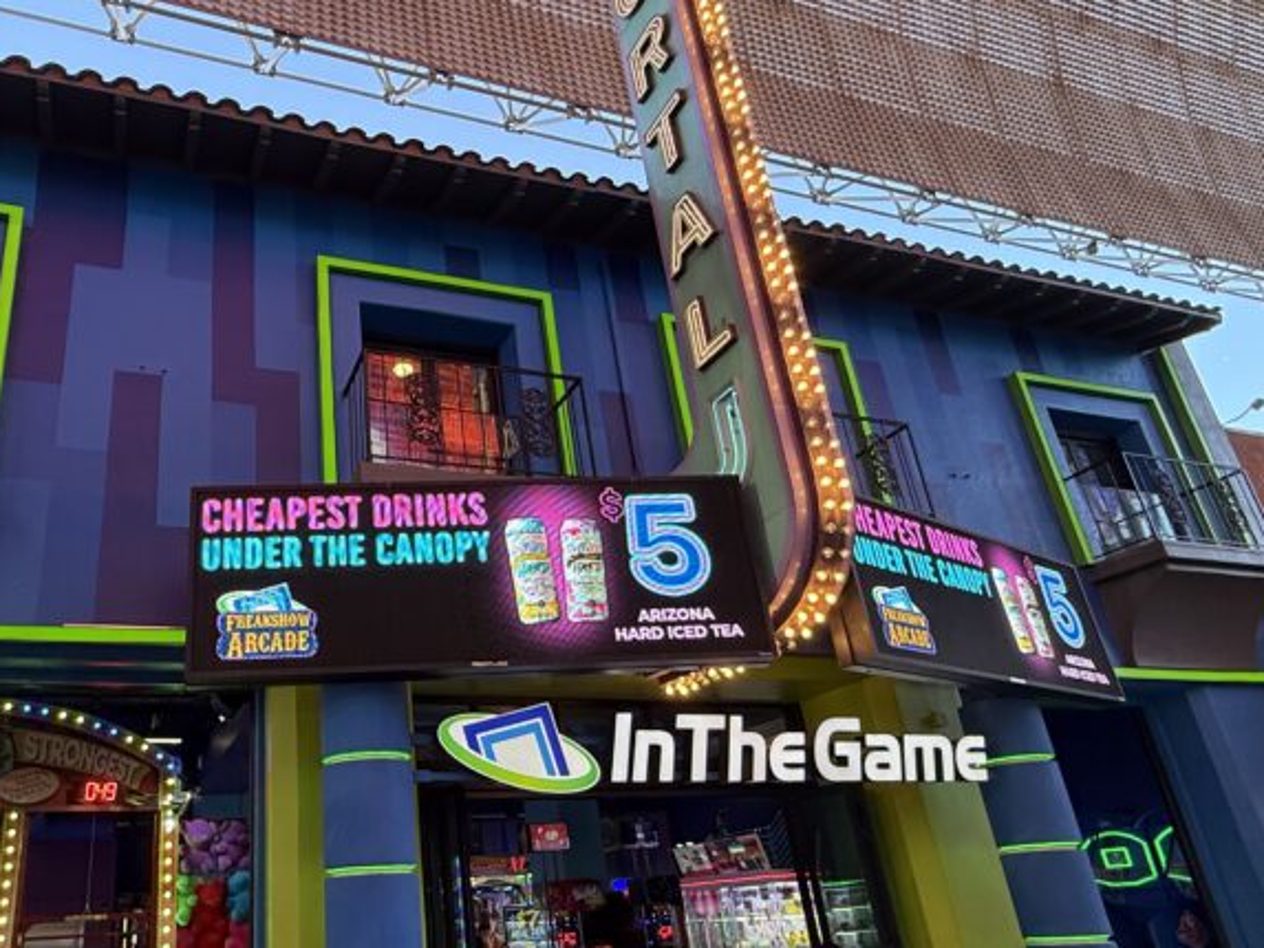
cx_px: 401
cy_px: 560
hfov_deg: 67.1
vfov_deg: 54.6
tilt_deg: +20.5
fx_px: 913
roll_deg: +4.5
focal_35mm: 25
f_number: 2.2
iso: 160
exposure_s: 1/100
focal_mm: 2.22
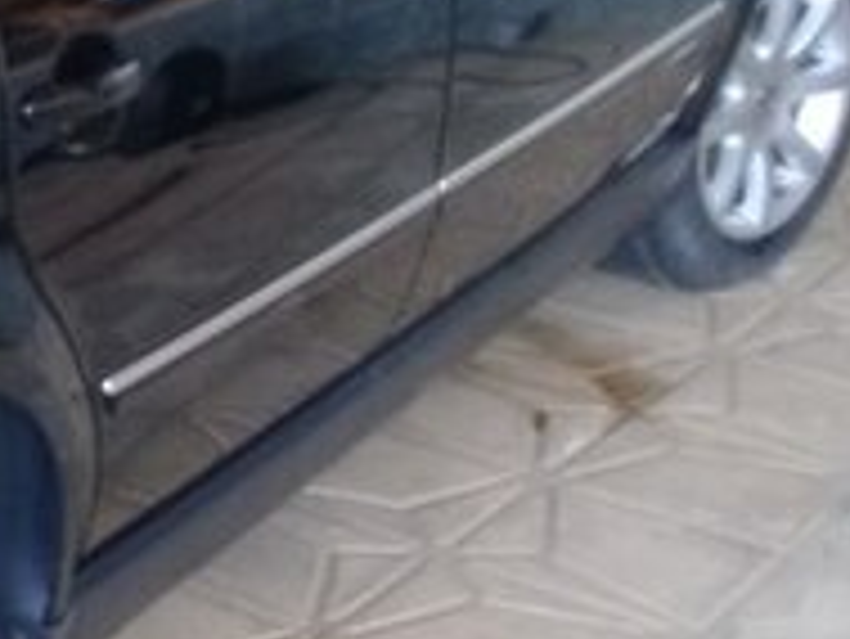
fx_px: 2654
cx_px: -607
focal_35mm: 108
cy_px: 110
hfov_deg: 15.9
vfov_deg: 13.6
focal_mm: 3.3
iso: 64
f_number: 2.2
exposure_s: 1/40
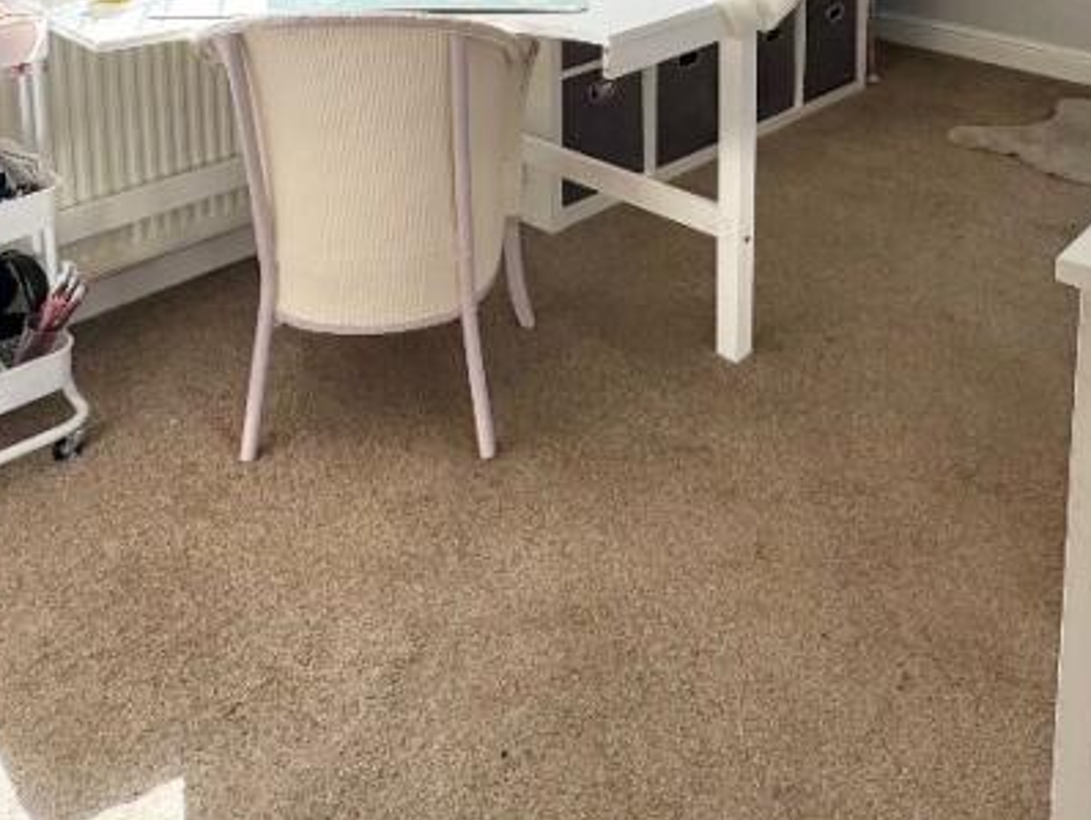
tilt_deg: -6.9
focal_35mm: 36
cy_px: -112
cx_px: 581
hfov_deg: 51.3
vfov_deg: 33.7
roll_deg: +0.6
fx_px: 1135
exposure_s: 1/139
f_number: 2.2
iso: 40
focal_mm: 2.22
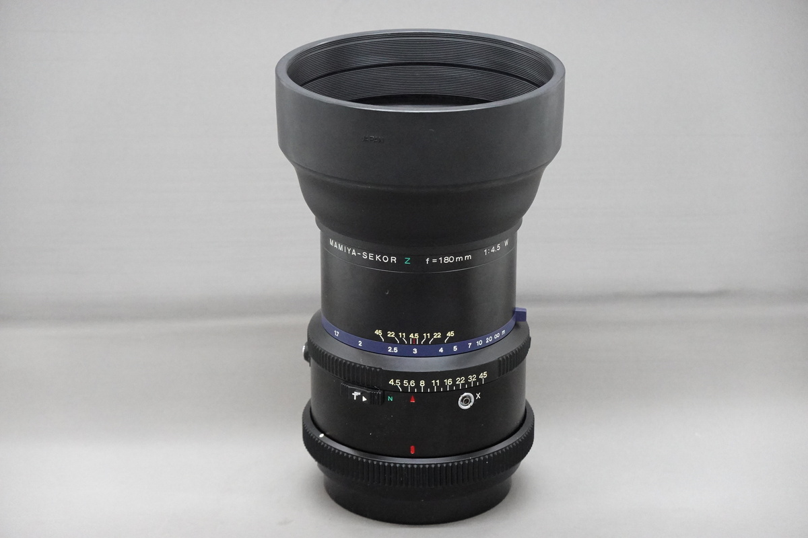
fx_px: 2334
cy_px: 269
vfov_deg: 13.2
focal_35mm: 104
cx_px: 404
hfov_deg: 19.6
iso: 2500
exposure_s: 1/125
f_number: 4.5
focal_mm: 38.13
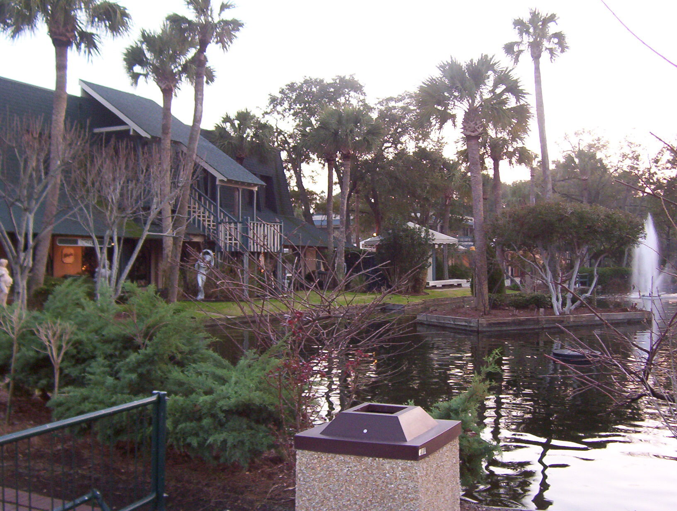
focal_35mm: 36
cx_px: 338
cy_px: 256
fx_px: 706
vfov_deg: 39.8
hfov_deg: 51.2
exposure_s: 1/30
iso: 140
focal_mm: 5.54
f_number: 2.76
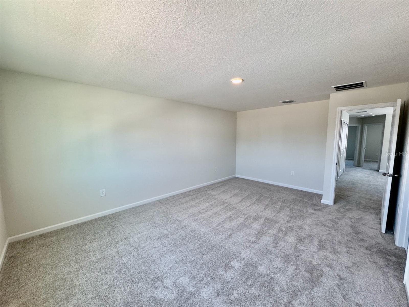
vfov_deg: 85.7
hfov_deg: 102.1
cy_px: 154
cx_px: 204
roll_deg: +0.1
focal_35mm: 14
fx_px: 165
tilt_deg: -6.0
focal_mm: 2.22
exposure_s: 1/120
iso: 160
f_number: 2.2
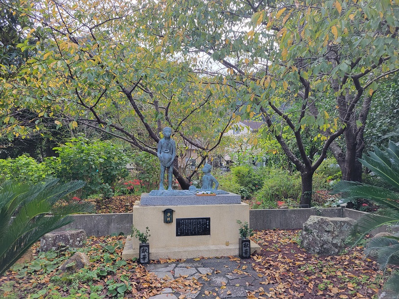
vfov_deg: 53.1
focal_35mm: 26
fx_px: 300
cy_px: 150
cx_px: 200
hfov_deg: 67.3
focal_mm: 5.4
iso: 40
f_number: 1.8
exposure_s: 1/362
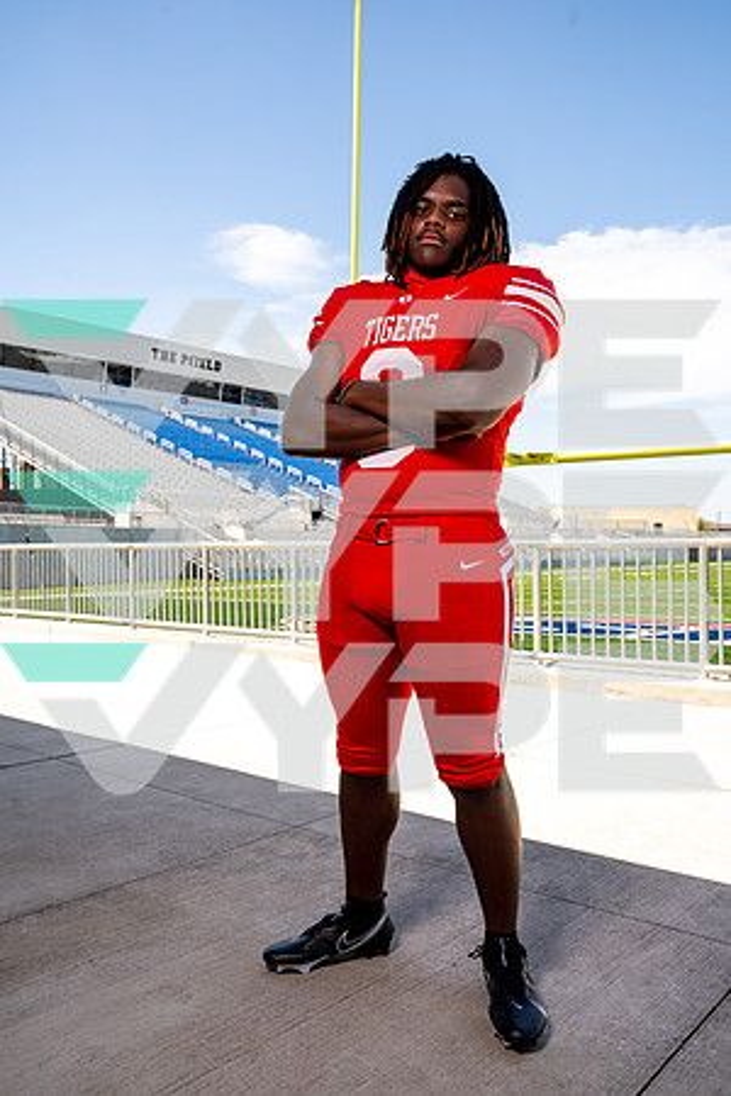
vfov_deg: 63.7
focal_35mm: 29
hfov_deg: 45.0
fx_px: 883
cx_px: 366
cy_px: 548
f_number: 8
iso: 100
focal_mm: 29
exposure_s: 1/125
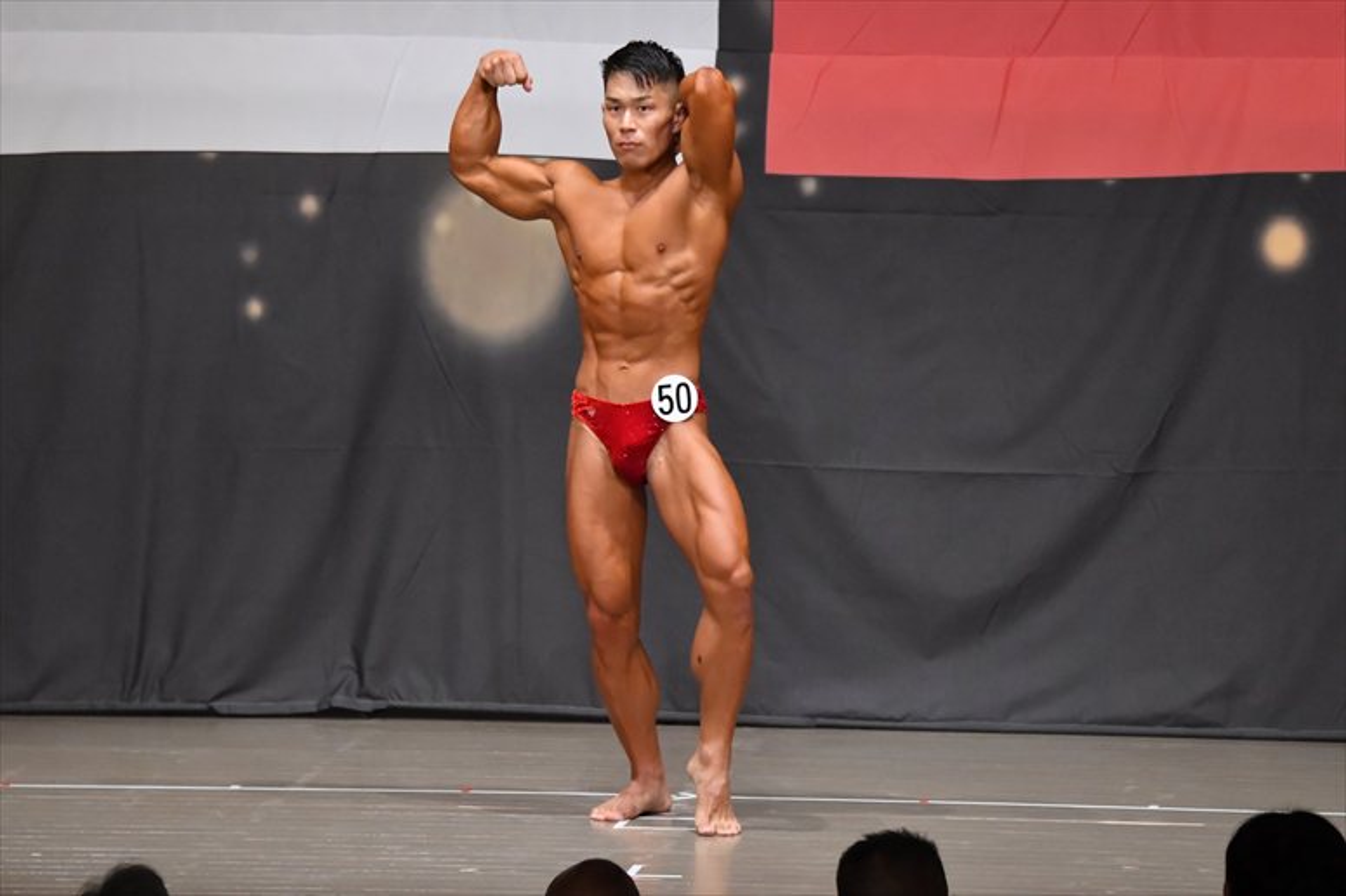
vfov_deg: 6.3
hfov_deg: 9.5
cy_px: 448
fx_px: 8110
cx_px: 673
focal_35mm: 217
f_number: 5.6
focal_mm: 145
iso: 6400
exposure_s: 1/400
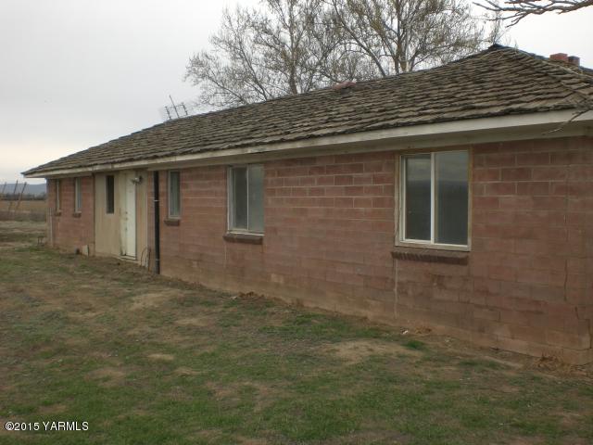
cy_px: 222
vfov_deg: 37.7
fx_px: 651
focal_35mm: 38
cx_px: 296
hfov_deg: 49.0
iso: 50
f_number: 4.4
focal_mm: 6.3
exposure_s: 1/250
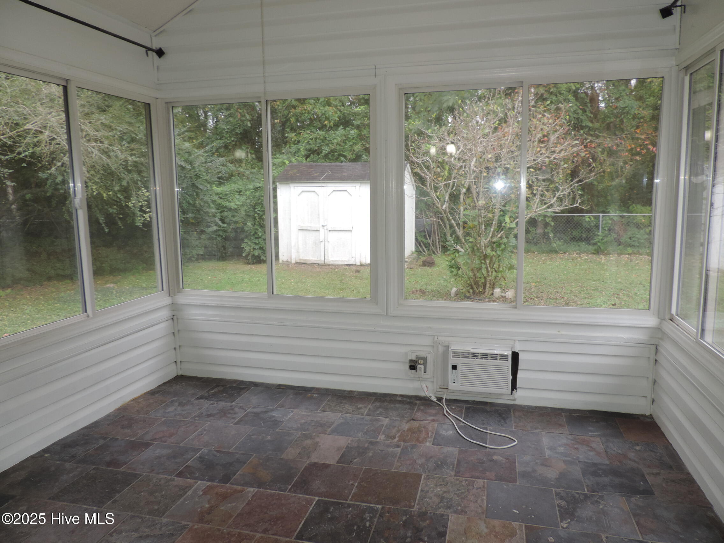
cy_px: 272
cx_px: 362
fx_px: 502
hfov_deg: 71.6
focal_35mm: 24
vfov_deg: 56.8
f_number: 3
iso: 80
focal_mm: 4.3
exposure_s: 1/40
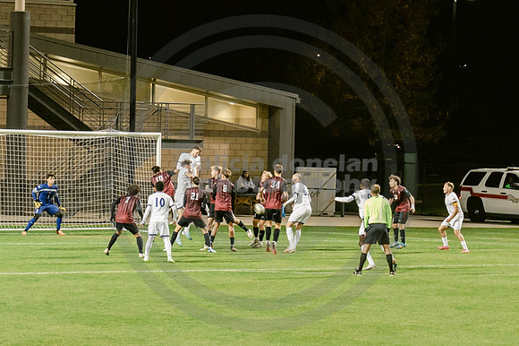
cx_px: 417
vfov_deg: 6.4
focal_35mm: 214
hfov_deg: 9.6
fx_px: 3079
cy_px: 175
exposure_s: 1/160
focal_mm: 70
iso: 2000
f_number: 4
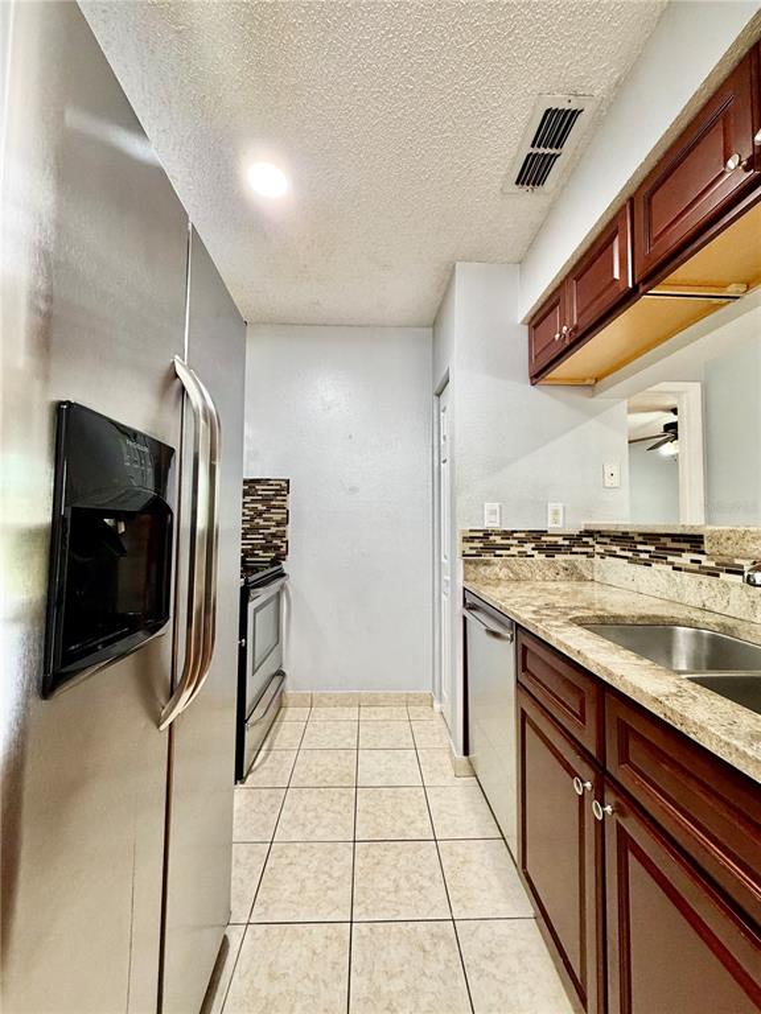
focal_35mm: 14
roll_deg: -0.3
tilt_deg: +3.2
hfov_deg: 85.7
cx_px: 380
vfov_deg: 102.1
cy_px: 507
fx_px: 410
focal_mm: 2.22
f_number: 2.2
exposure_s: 1/60
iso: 400
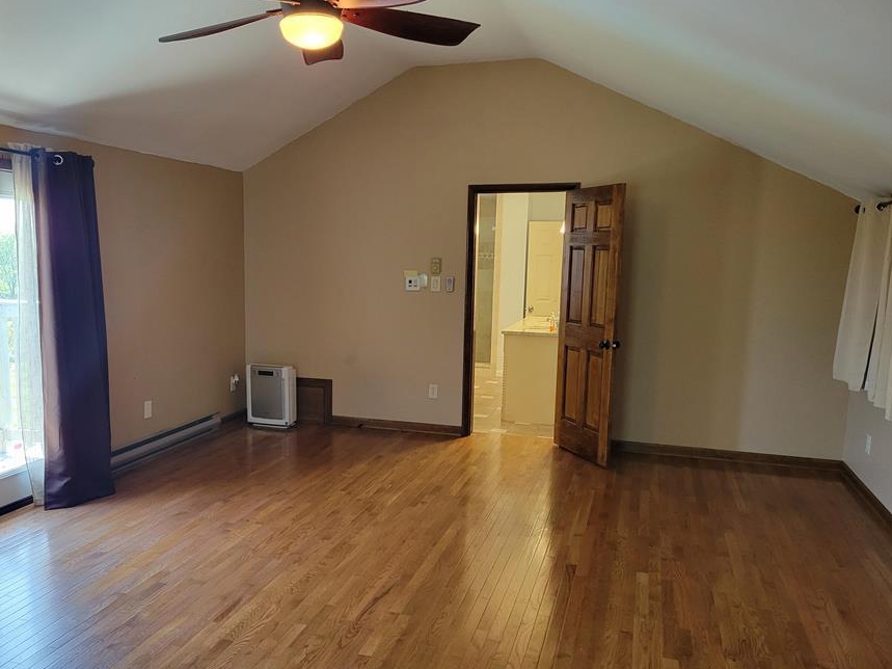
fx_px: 799
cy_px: 379
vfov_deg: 45.3
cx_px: 367
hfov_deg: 58.0
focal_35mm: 31
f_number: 1.8
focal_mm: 5.4
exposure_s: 1/120
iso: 320
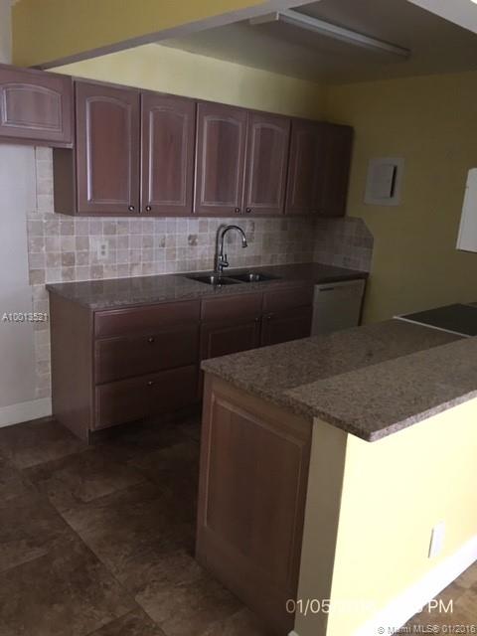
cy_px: 318
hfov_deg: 48.2
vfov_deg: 61.7
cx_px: 238
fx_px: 533
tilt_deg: -14.3
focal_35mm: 29
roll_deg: +2.1
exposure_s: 1/30
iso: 200
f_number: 2.2
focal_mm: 4.15
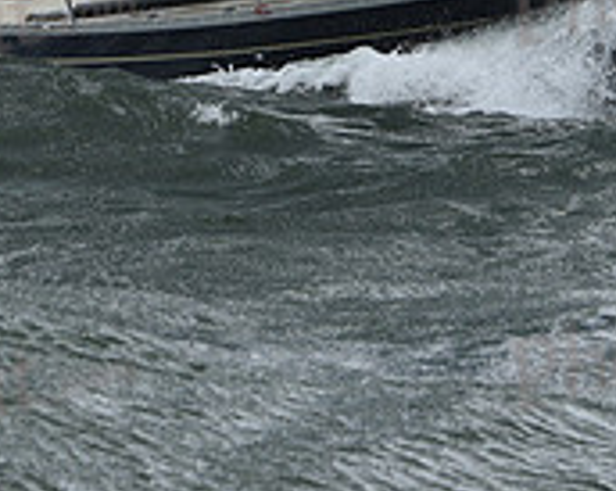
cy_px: -181
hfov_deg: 6.6
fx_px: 5314
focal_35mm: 292
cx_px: 326
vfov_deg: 5.3
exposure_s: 1/1250
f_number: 8
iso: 320
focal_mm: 92
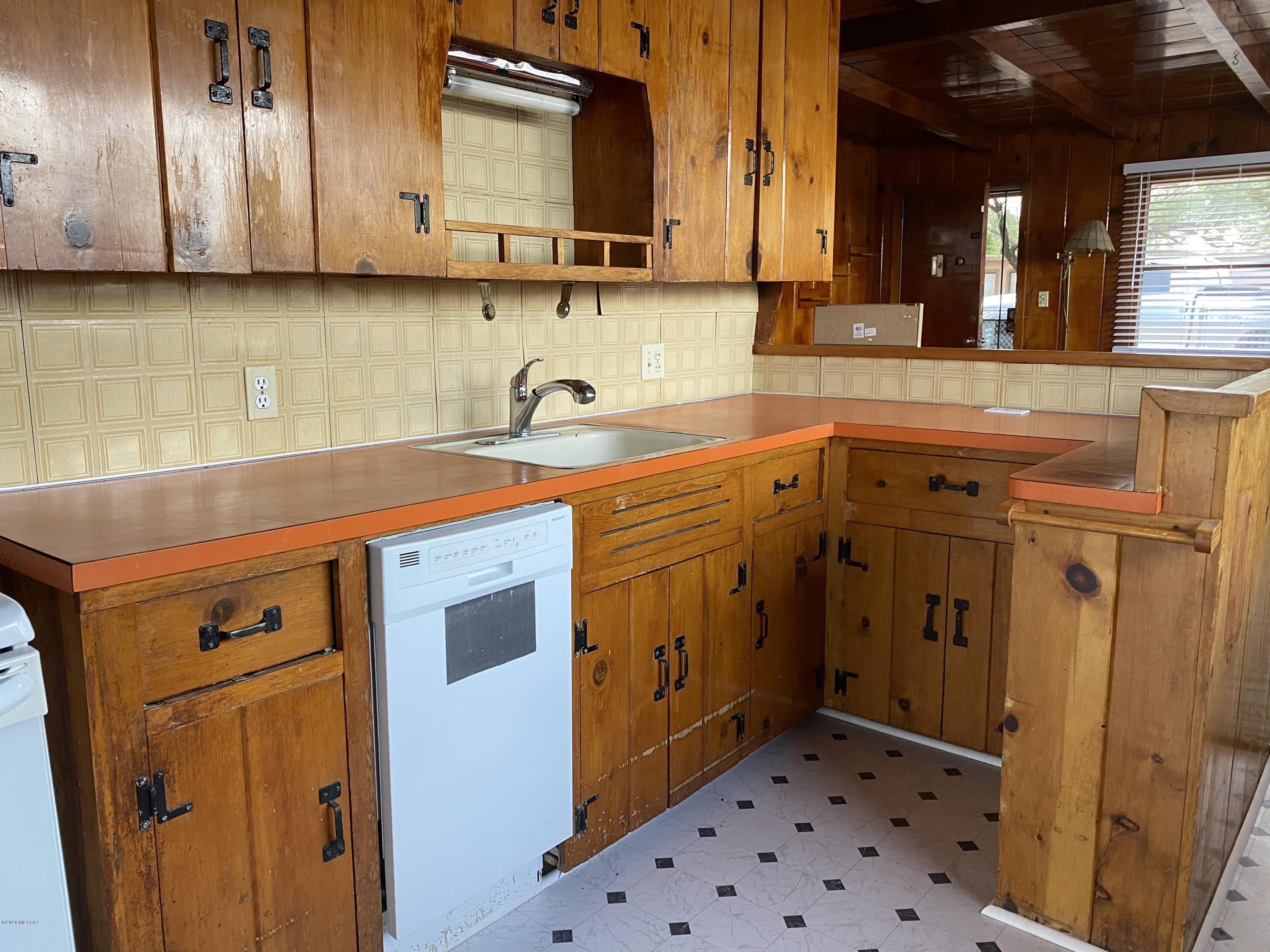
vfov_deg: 53.1
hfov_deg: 67.3
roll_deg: +0.6
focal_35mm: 26
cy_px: 476
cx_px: 635
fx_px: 954
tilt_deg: -8.4
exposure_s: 1/93
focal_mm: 4.25
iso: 125
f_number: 1.8
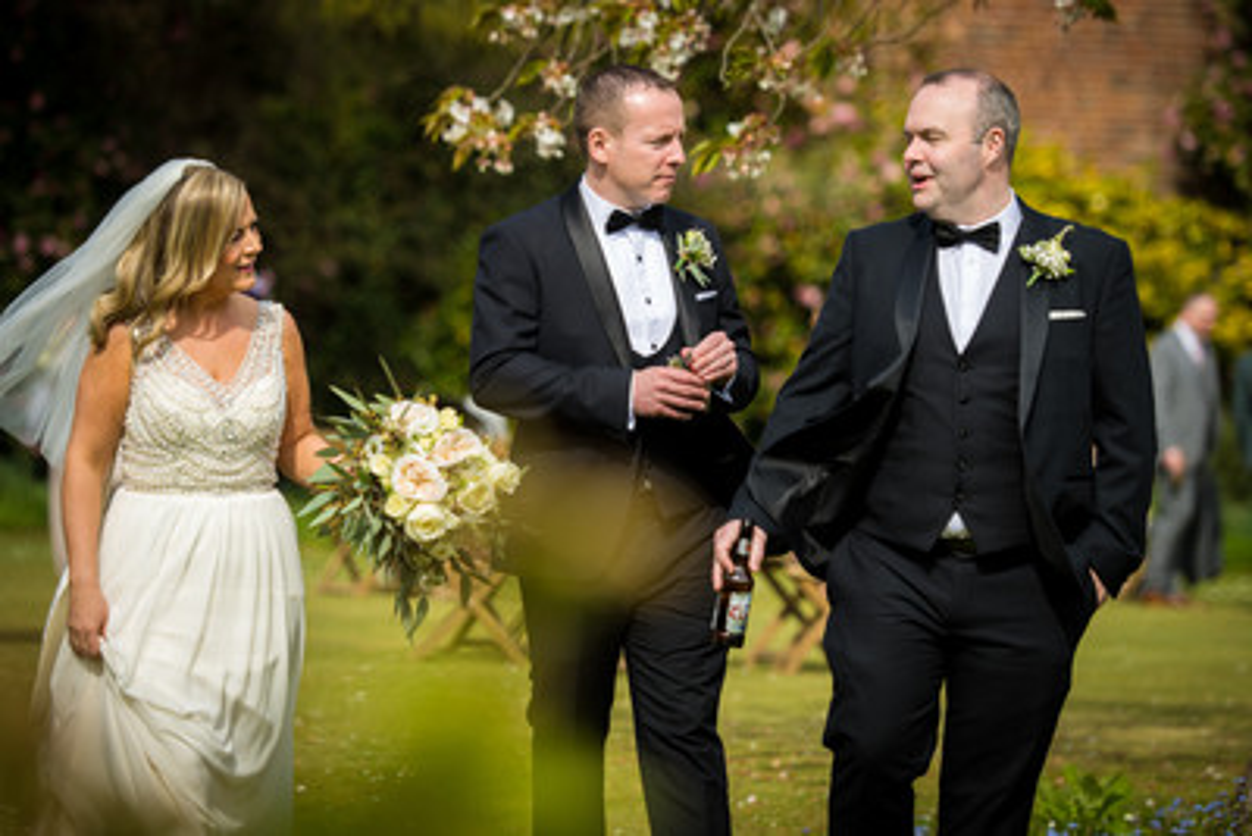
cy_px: 405
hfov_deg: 11.1
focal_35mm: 186
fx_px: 6458
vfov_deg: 7.4
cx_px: 646
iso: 100
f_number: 2.8
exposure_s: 1/1250
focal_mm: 180
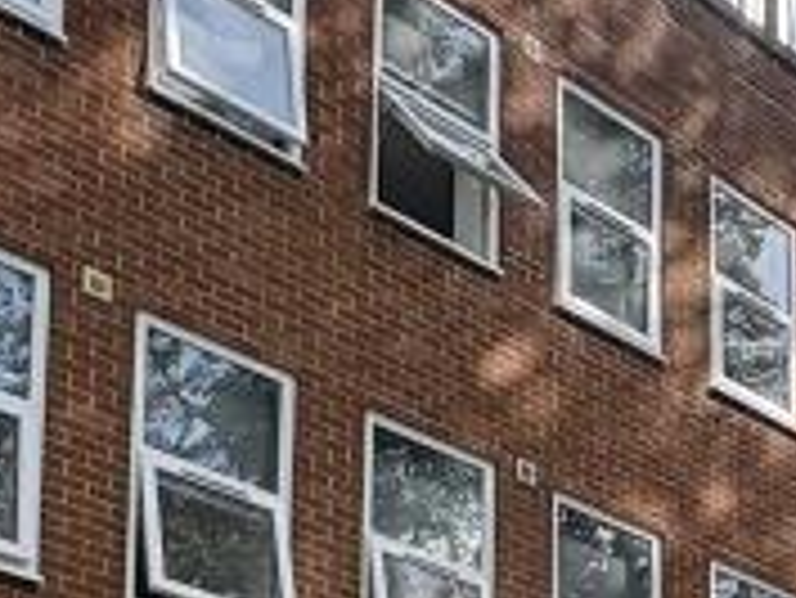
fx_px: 1864
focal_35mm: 81
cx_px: 760
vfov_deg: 15.4
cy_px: 1115
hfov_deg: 23.3
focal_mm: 2.22
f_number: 2.2
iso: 50
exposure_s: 1/812
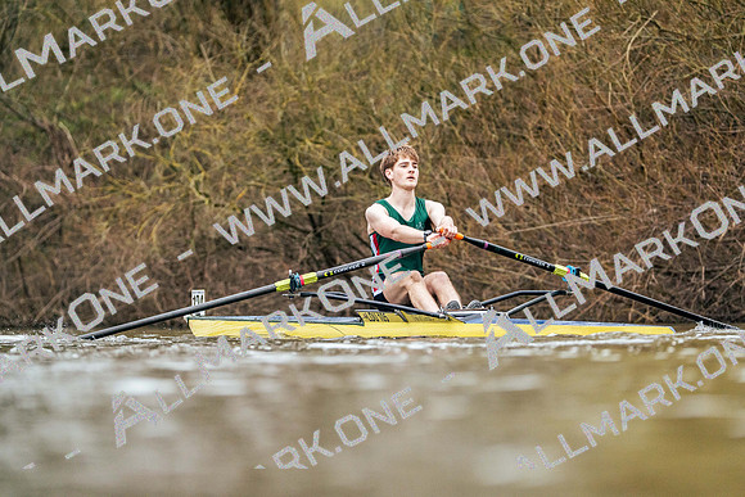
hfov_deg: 4.8
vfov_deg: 3.2
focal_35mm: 430
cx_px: 372
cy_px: 248
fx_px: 8900
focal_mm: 430
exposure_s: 1/1600
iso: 4000
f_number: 6.3
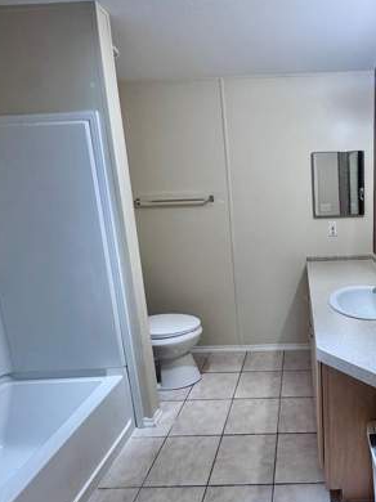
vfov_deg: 73.9
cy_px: 242
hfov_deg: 55.1
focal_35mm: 23
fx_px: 333
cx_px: 296
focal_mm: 2.22
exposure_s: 1/120
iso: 160
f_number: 2.2
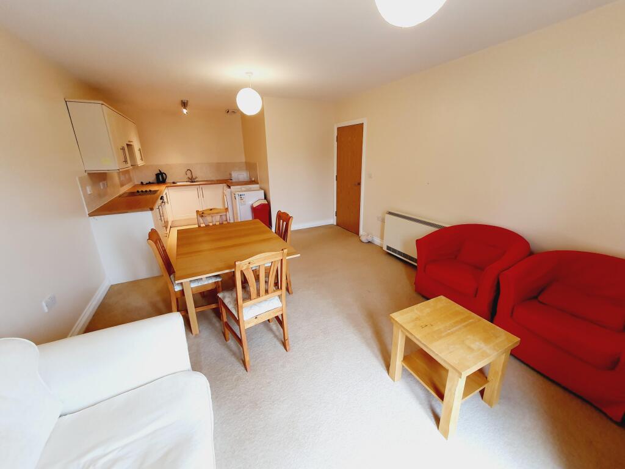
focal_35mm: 13
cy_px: 234
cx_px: 312
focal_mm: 1.8
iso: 160
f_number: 2.2
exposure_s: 1/50
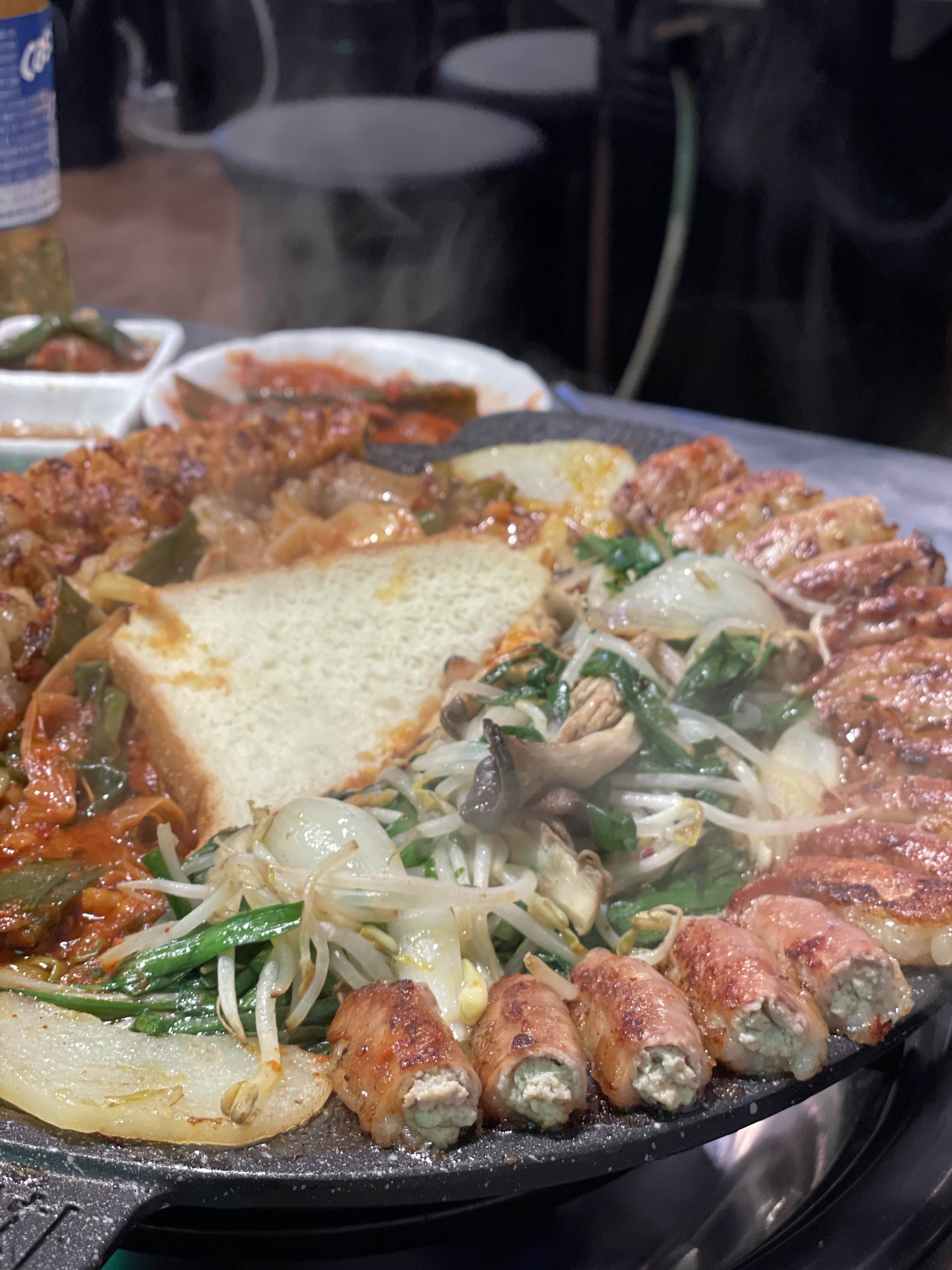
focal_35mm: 52
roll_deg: +0.0
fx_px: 1907
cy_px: 635
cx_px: 476
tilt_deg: -27.6
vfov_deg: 36.8
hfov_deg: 28.0
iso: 250
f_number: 2
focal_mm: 6
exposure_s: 1/40
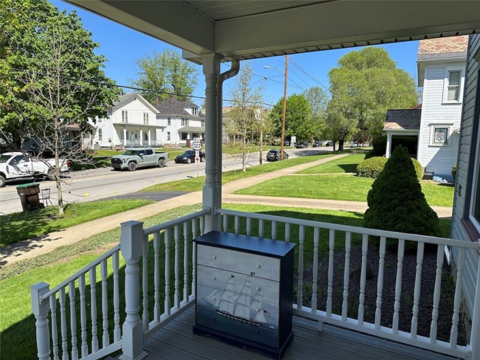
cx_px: 240
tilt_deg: -5.4
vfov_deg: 56.8
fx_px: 333
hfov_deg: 71.6
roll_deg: -1.4
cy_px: 180
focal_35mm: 24
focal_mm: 6.86
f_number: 1.78
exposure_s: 1/3058
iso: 80
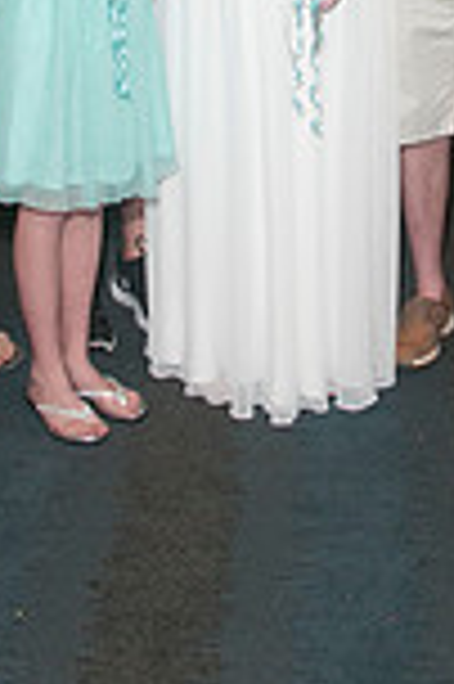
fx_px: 1517
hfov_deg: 17.0
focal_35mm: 80
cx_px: 281
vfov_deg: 23.4
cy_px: -122
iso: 400
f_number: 5.6
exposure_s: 1/60
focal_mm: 18
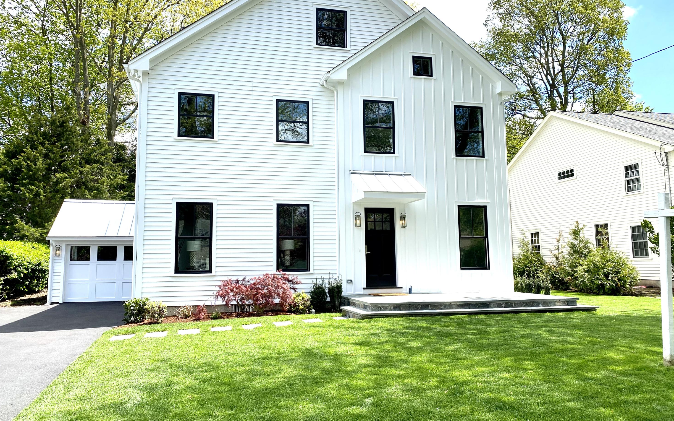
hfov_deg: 66.5
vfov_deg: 44.5
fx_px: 514
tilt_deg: +6.4
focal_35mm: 28
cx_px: 332
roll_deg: +0.1
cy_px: 205
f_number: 1.8
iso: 32
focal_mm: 4.25
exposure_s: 1/1506
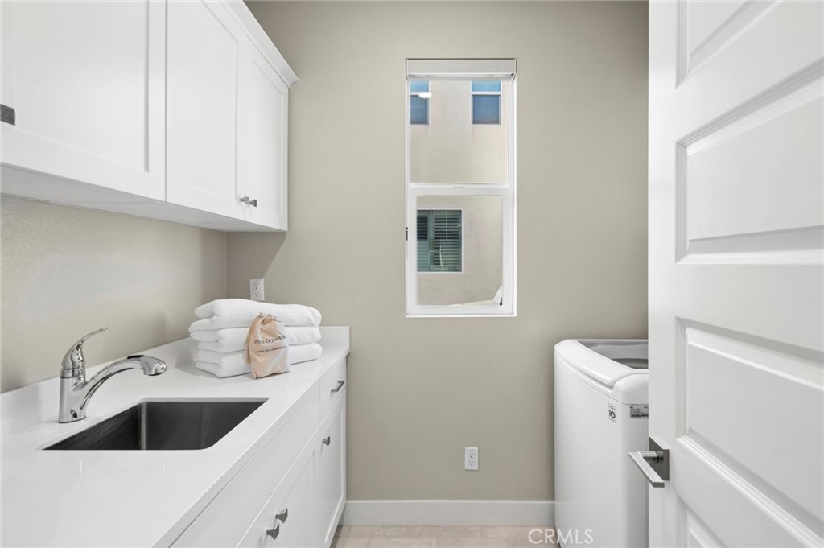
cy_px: 274
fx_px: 366
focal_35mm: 16
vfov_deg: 73.7
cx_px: 412
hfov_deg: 96.8
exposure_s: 1/2.5
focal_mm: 16
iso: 200
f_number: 9
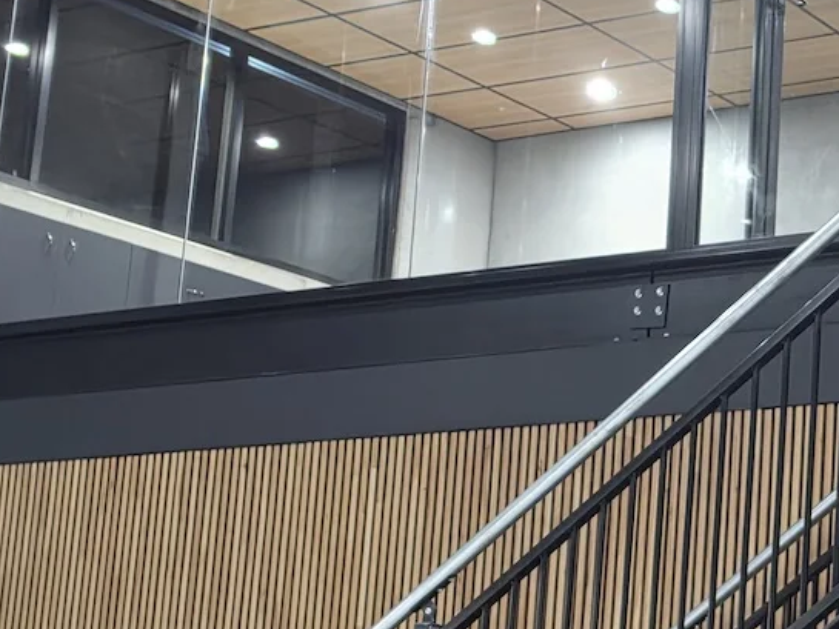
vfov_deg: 18.2
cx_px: 1018
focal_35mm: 81
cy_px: 383
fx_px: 1964
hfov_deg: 22.2
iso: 1600
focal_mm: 6.5
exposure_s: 1/100
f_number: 1.4
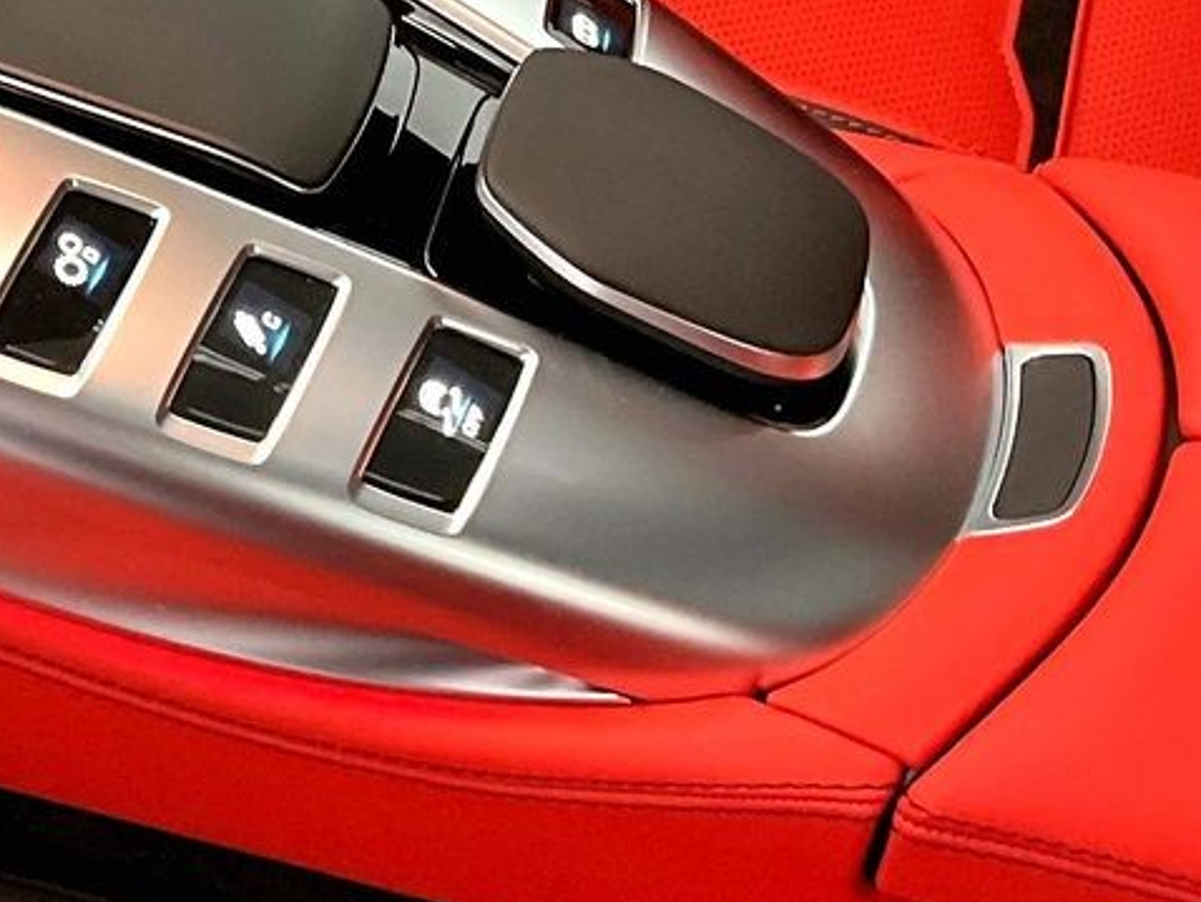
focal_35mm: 97
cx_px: -296
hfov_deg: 18.9
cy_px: -146
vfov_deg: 14.8
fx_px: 3367
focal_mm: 3
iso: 320
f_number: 1.8
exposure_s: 1/40
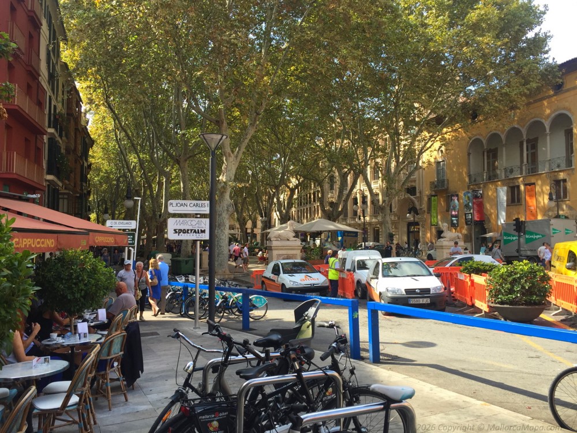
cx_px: 288
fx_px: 483
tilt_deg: +4.3
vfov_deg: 48.2
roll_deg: -1.4
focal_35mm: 29
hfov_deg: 61.7
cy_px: 216
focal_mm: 4.15
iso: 32
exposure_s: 1/465
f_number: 2.2
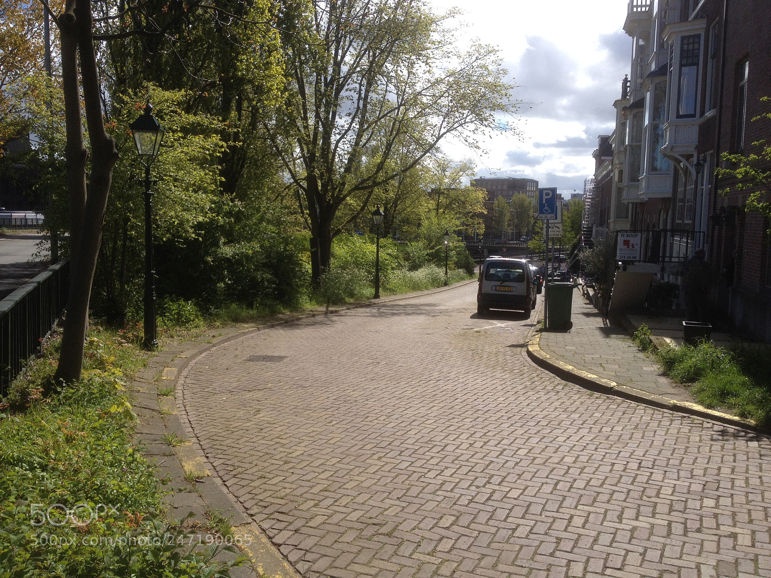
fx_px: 780
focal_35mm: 35
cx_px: 386
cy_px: 289
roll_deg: -1.6
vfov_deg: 40.7
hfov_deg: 52.6
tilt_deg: -5.3
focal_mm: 4.28
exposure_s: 1/1577
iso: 50
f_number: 2.4
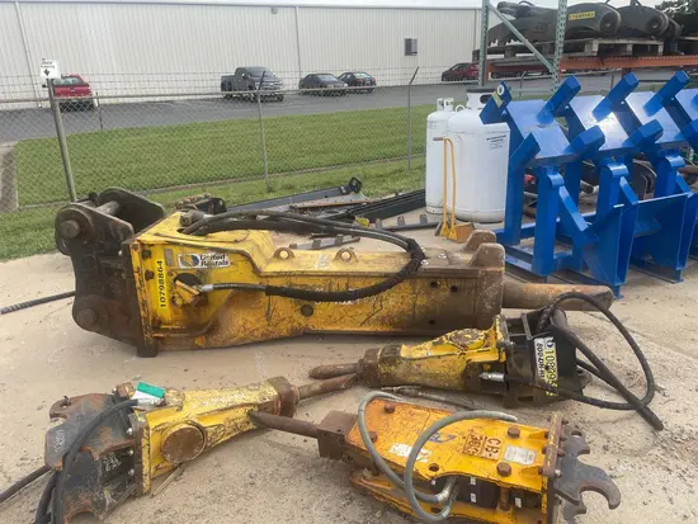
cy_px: 262
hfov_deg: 67.3
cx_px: 349
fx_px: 524
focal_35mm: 26
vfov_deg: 53.1
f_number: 1.6
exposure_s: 1/1195
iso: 32
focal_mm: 4.2
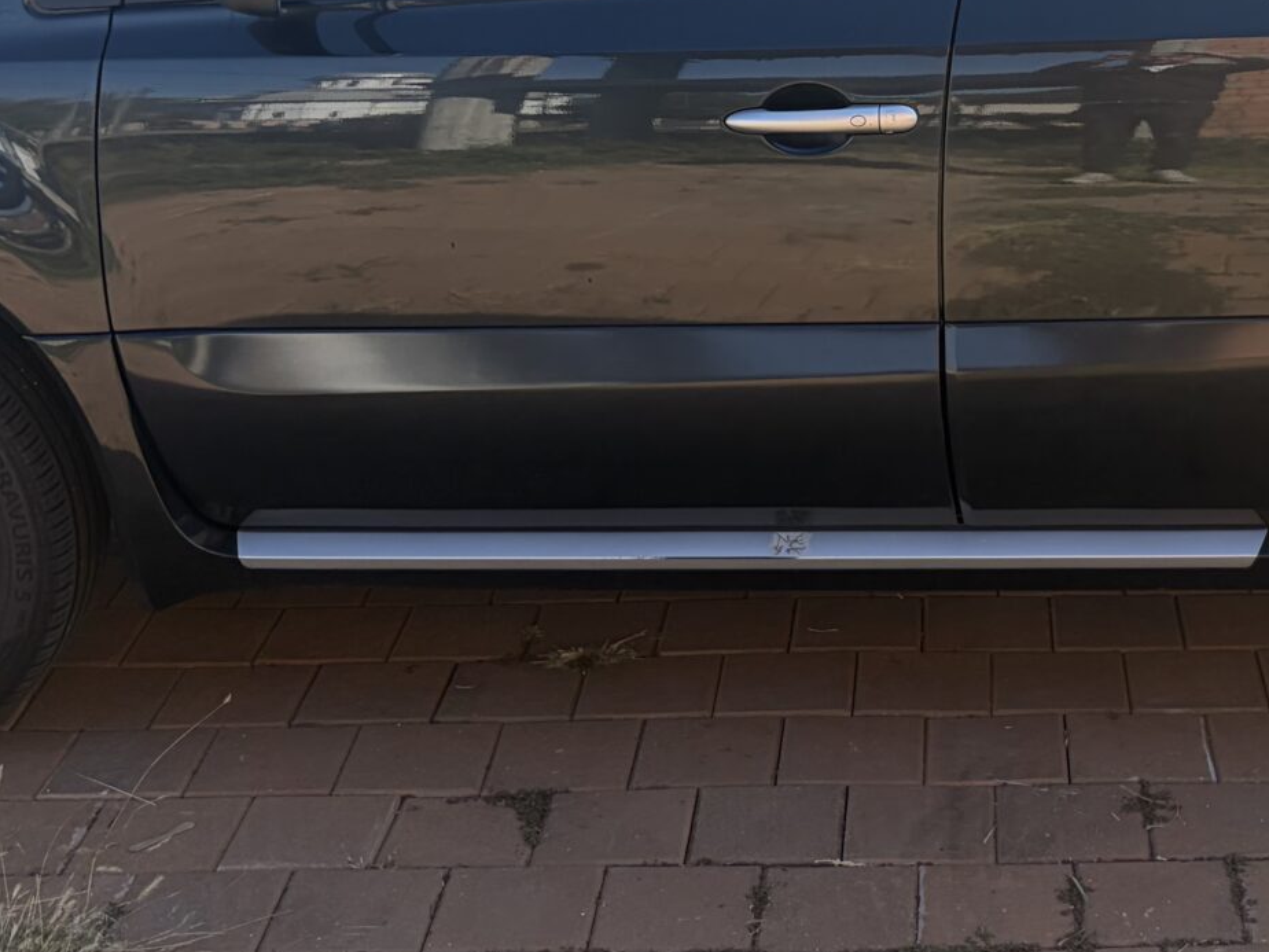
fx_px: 2639
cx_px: 1008
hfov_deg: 26.5
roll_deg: +1.0
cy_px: 159
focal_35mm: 72
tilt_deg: -16.2
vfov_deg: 20.2
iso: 64
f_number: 1.6
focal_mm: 5.96
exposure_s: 1/1337
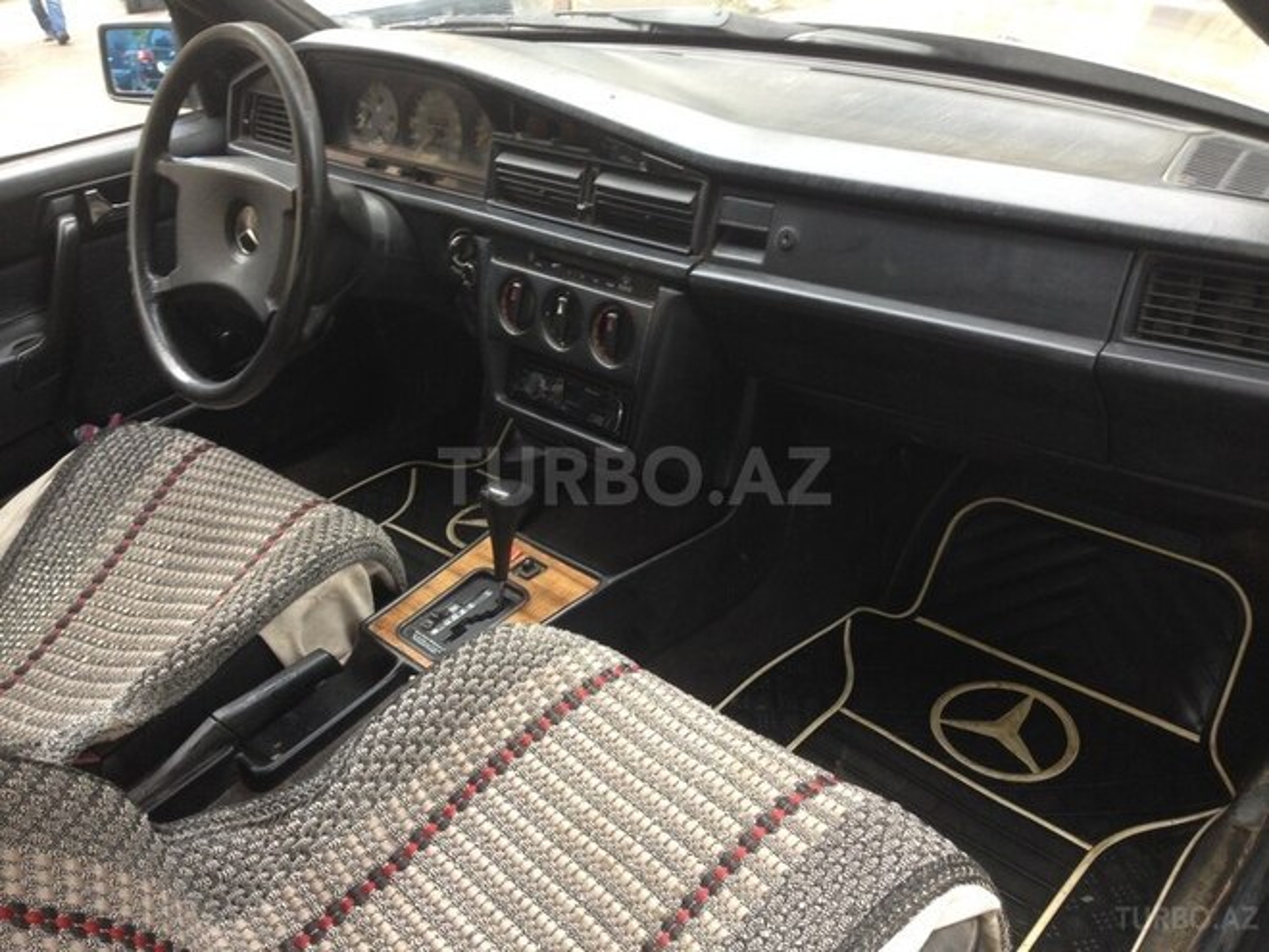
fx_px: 1210
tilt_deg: -30.1
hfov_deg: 55.4
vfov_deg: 42.9
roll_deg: +5.0
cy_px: 476
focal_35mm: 33
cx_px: 634
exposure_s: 1/20
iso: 64
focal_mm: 4.12
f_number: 2.4
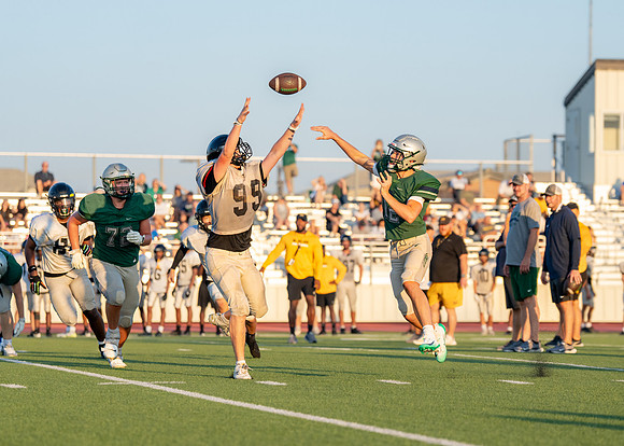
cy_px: 248
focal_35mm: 160
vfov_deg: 9.0
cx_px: 395
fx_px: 2839
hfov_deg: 12.5
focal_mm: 123
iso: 800
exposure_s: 1/4000
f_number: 2.8
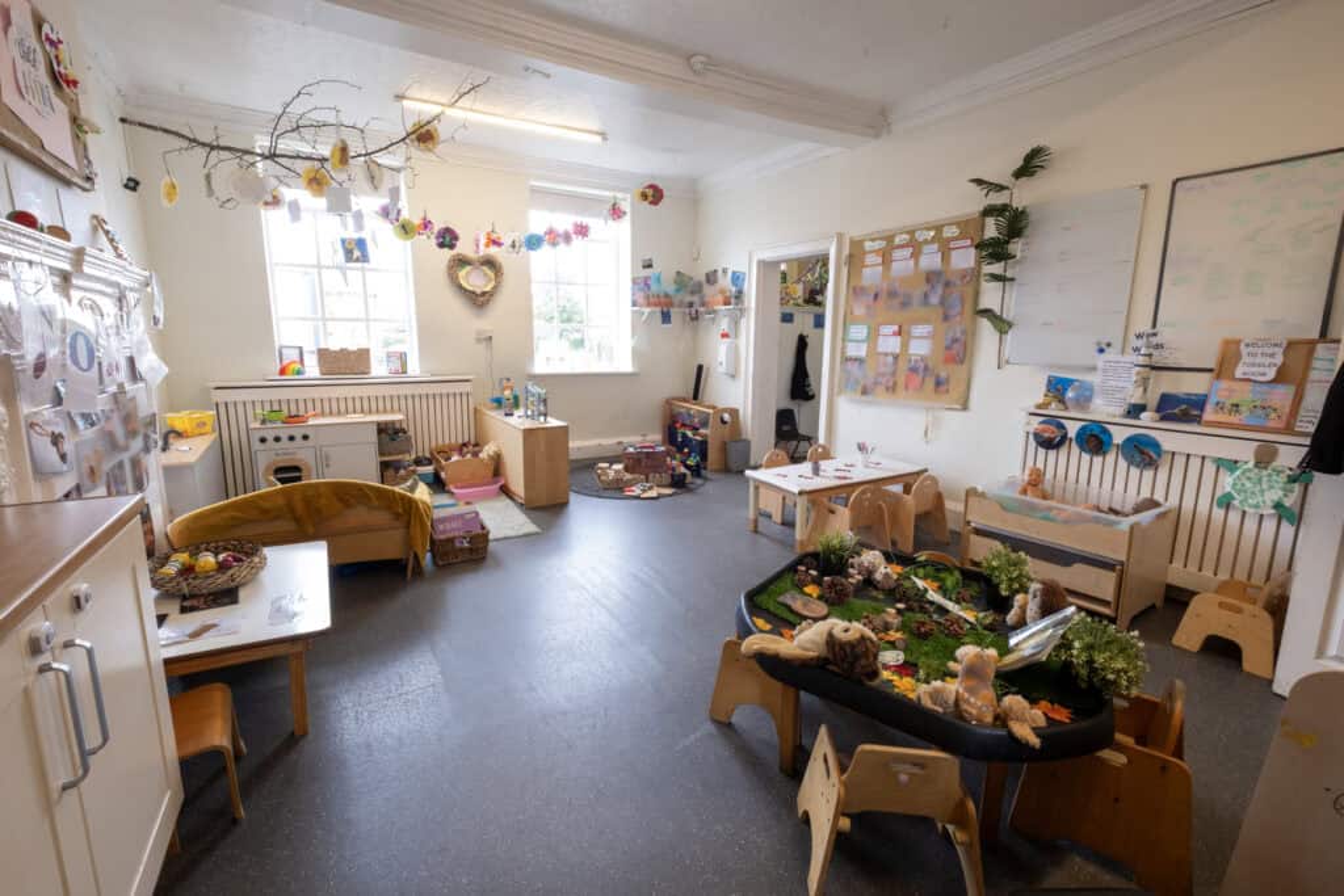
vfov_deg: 77.3
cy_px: 448
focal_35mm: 15
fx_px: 560
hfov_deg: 100.4
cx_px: 672
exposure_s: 1/5
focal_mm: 10
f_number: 10
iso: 320
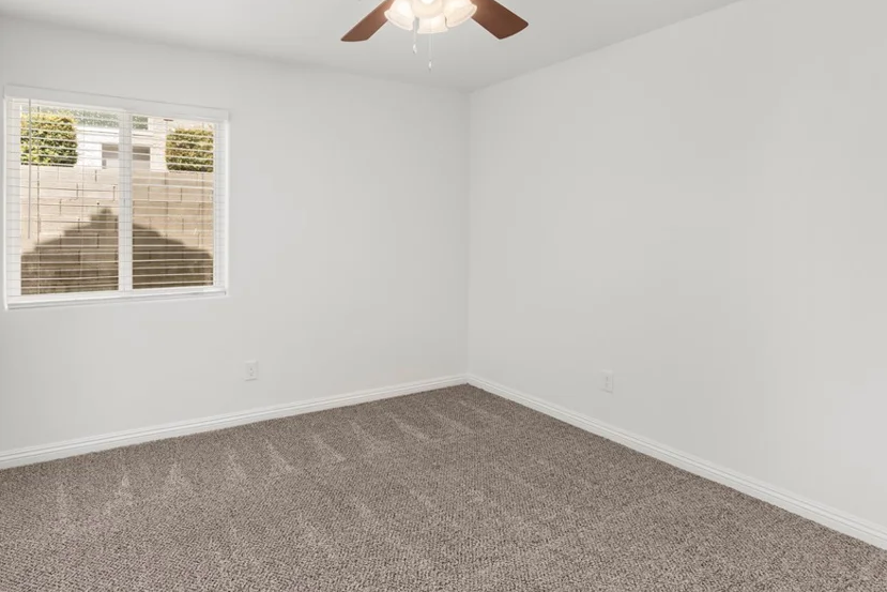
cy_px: 233
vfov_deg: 59.0
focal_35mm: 21
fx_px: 517
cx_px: 353
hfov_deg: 80.2
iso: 400
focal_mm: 17
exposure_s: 1/15
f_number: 8
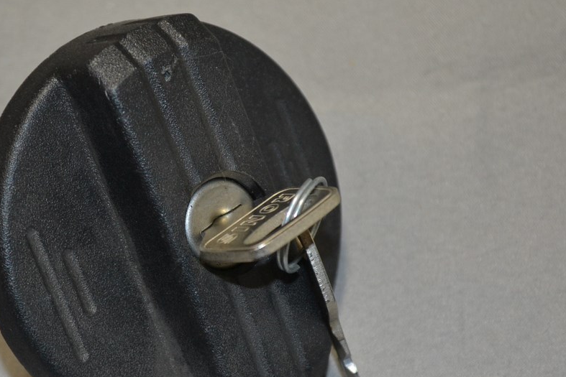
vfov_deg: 11.4
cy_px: 238
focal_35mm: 121
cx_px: 176
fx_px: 1898
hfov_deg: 16.9
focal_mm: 55
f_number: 5.6
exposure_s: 1/60
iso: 720
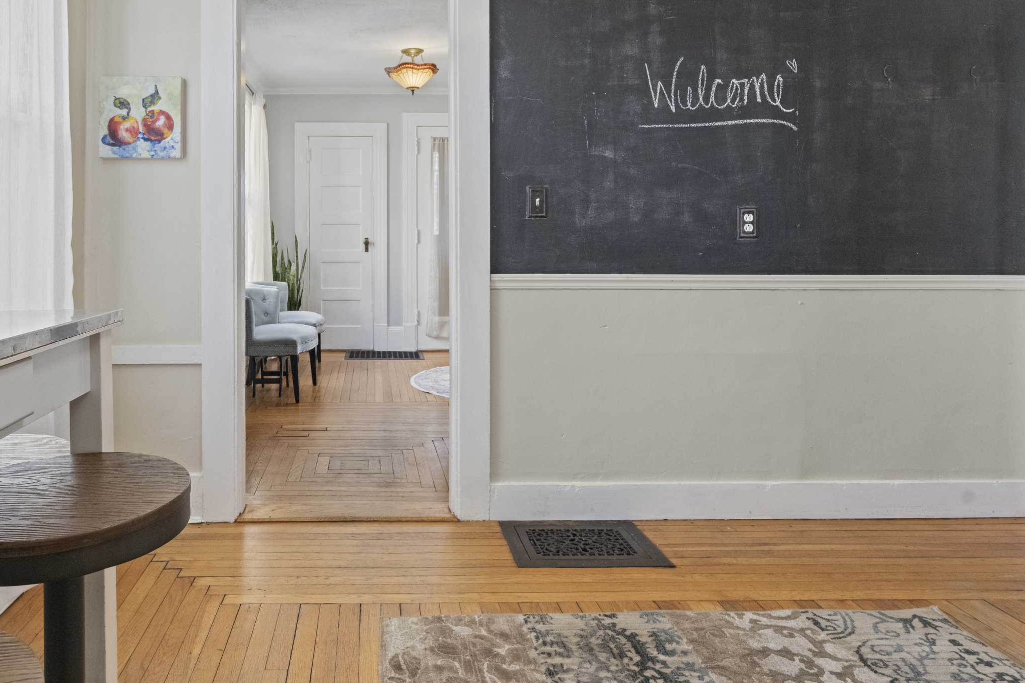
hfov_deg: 72.8
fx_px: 683
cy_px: 244
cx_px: 398
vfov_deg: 52.4
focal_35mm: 24
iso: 4000
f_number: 10
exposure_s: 1/30
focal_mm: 16
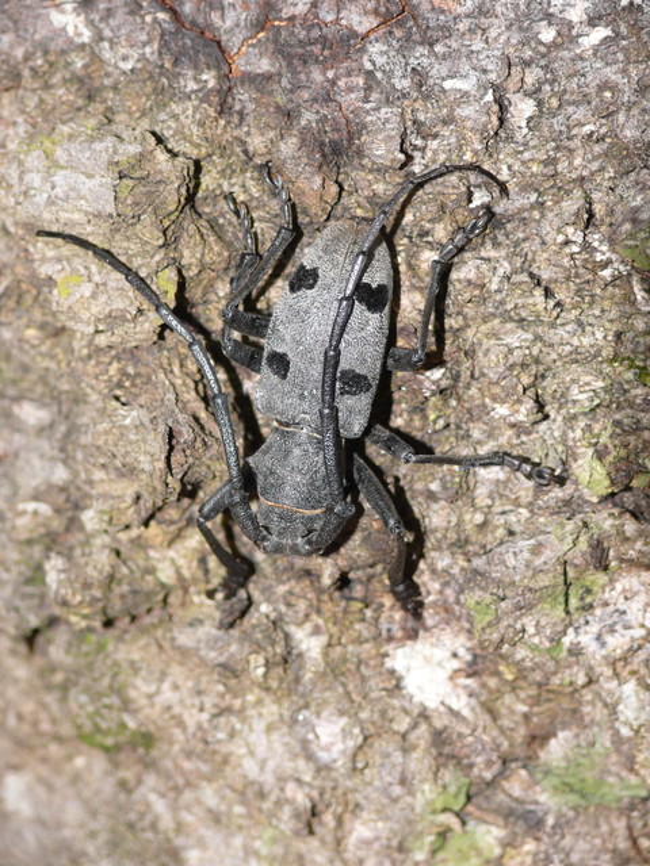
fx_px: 2879
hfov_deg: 12.9
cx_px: 325
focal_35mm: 115
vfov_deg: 17.1
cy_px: 433
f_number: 3.6
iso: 100
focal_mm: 24.2
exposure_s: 1/40
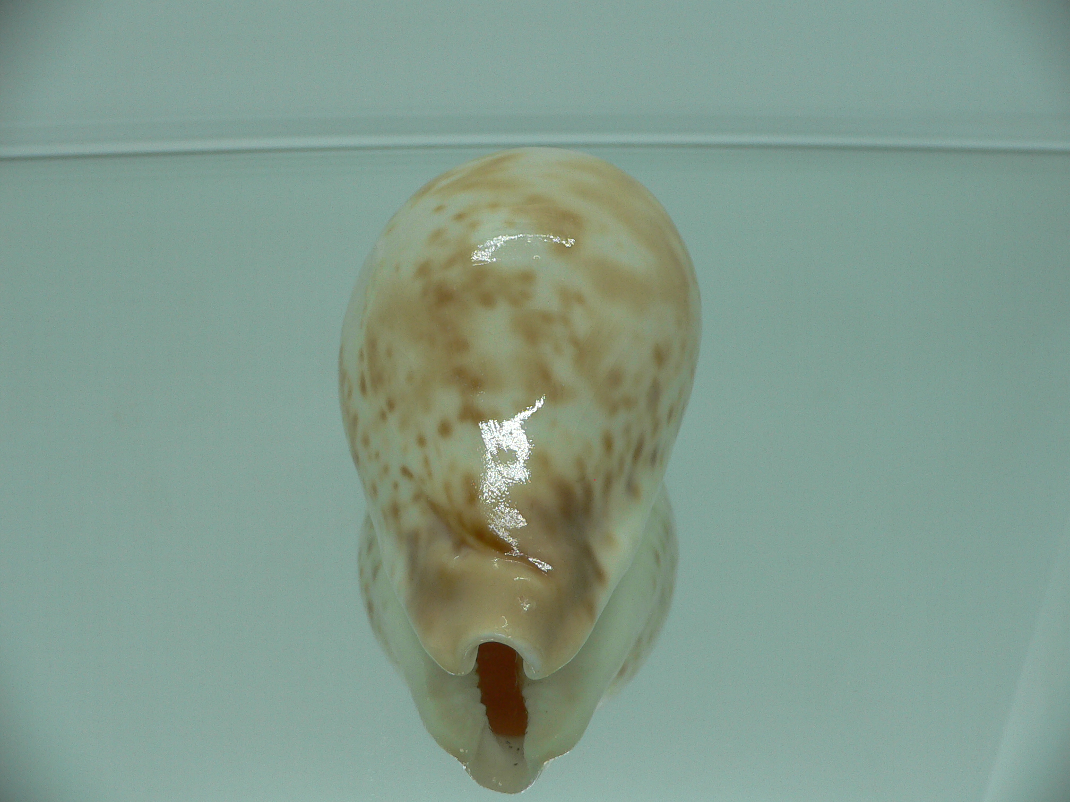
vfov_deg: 40.7
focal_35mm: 35
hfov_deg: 52.6
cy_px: 401
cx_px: 535
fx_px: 1082
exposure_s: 1/80
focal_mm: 4.6
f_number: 2.8
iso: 80
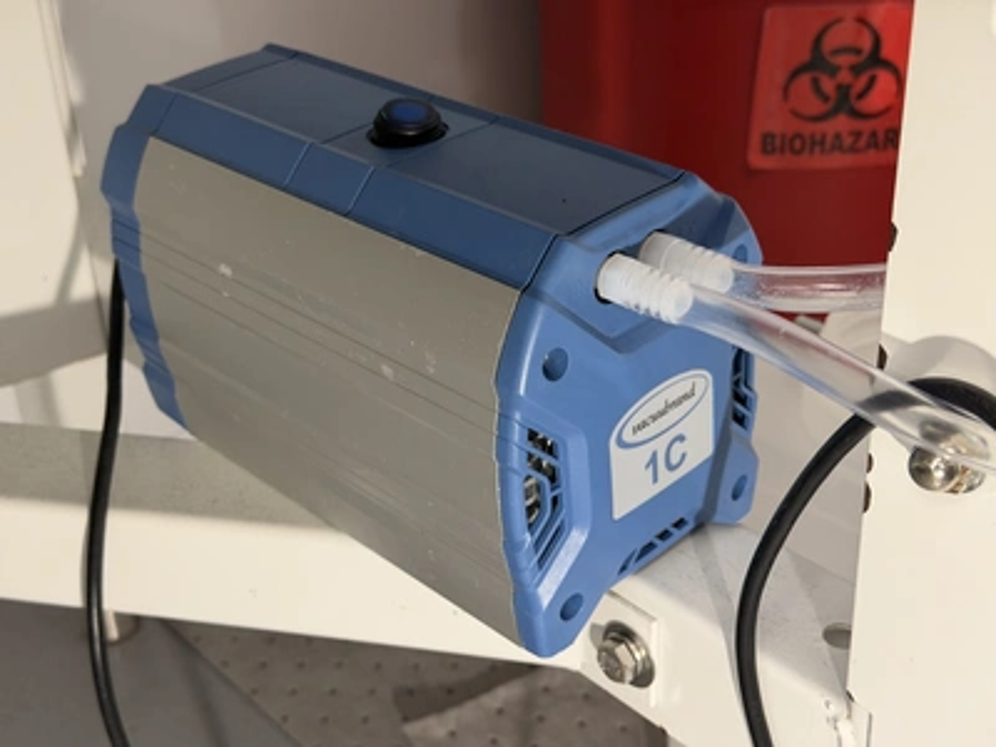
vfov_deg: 30.3
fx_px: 1381
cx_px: 498
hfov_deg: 39.7
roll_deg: +3.8
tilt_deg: -27.2
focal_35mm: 48
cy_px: 374
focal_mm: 6.76
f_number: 1.78
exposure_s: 1/60
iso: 125
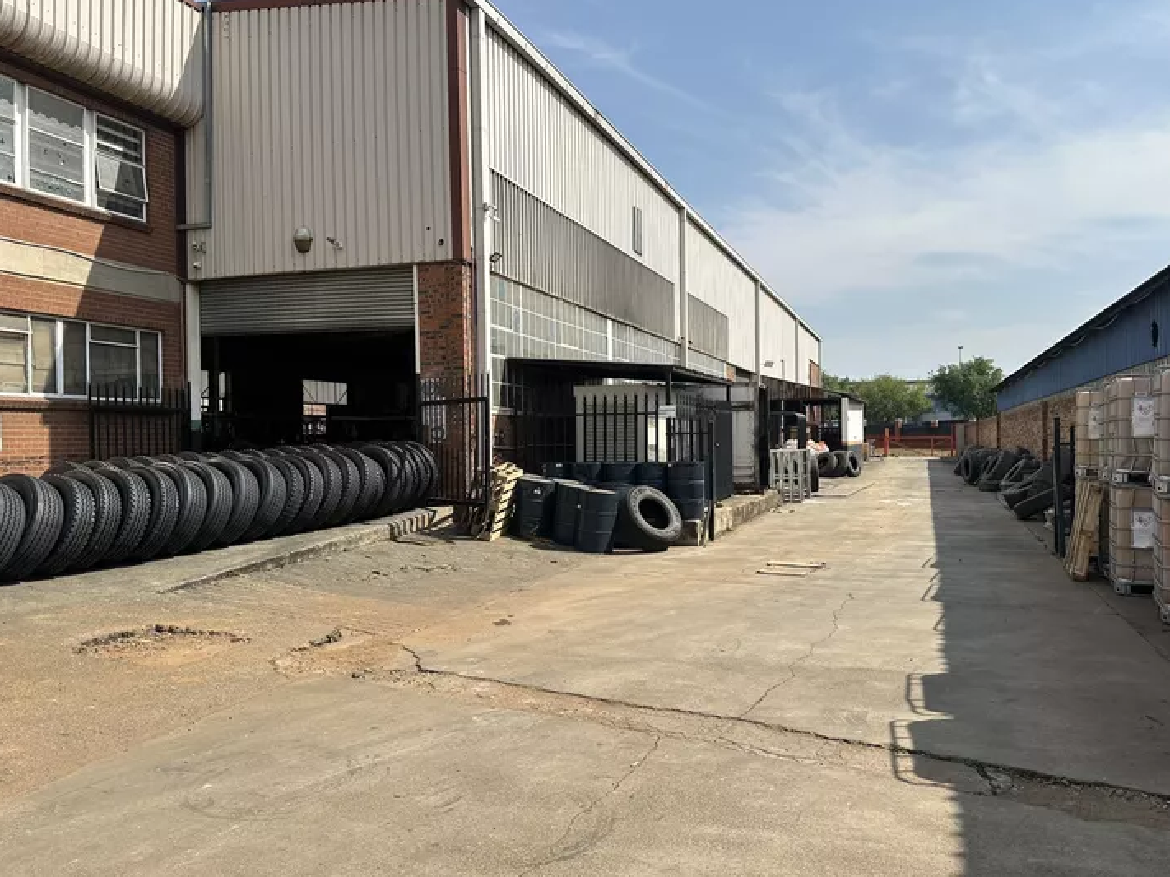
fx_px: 912
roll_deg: +0.6
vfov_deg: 51.3
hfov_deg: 65.3
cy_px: 434
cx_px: 615
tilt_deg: +0.1
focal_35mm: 27
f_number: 1.78
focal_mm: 6.86
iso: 80
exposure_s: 1/5848
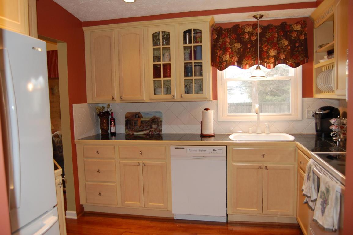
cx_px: 176
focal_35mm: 27
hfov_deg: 67.4
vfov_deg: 47.9
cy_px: 118
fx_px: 265
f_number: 3.5
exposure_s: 1/60
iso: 400
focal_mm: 18
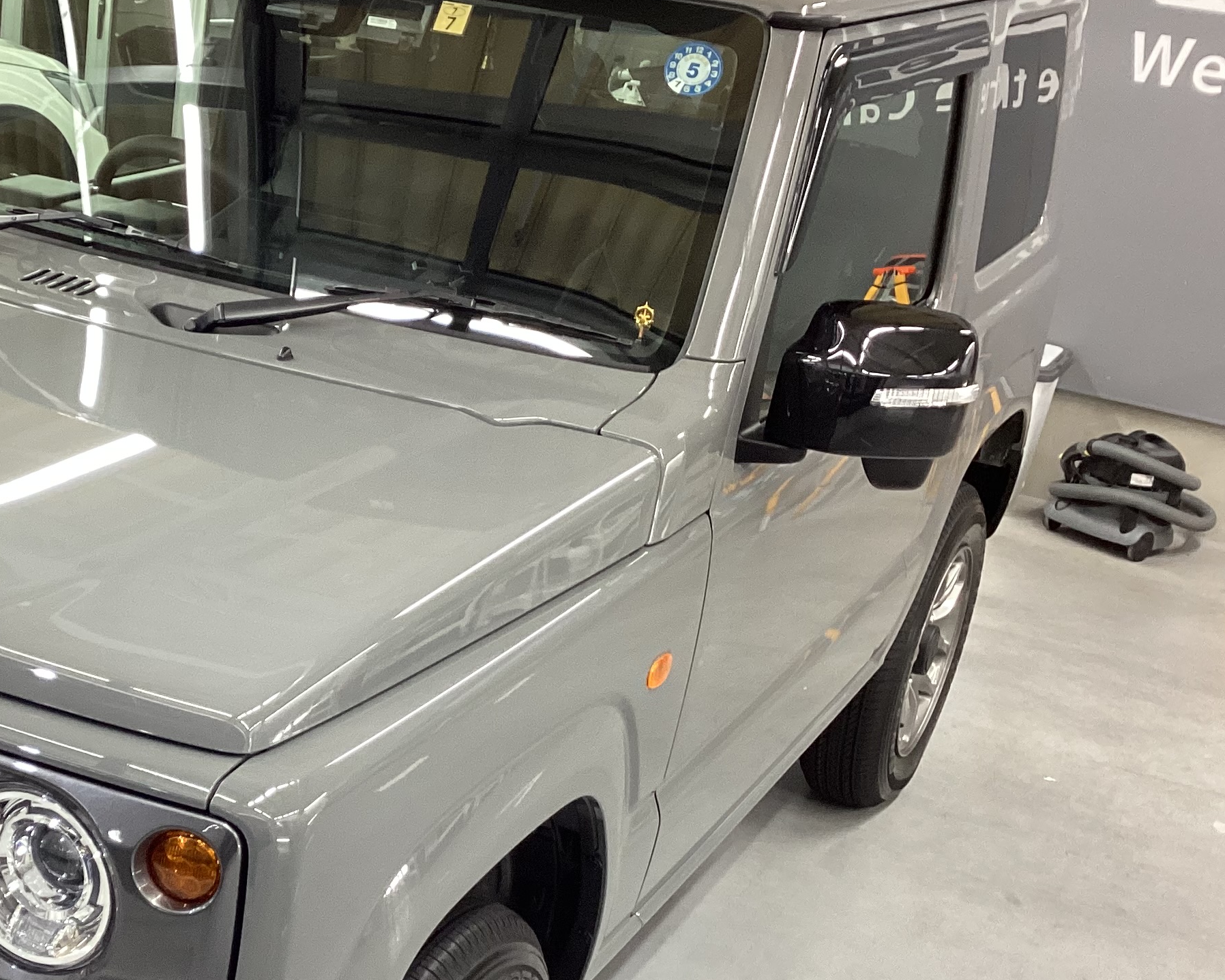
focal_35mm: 55
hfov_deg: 32.9
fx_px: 1994
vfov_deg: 27.5
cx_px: 203
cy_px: 628
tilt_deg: -23.0
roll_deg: -6.8
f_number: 2.4
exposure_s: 1/60
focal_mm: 3.3
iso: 125
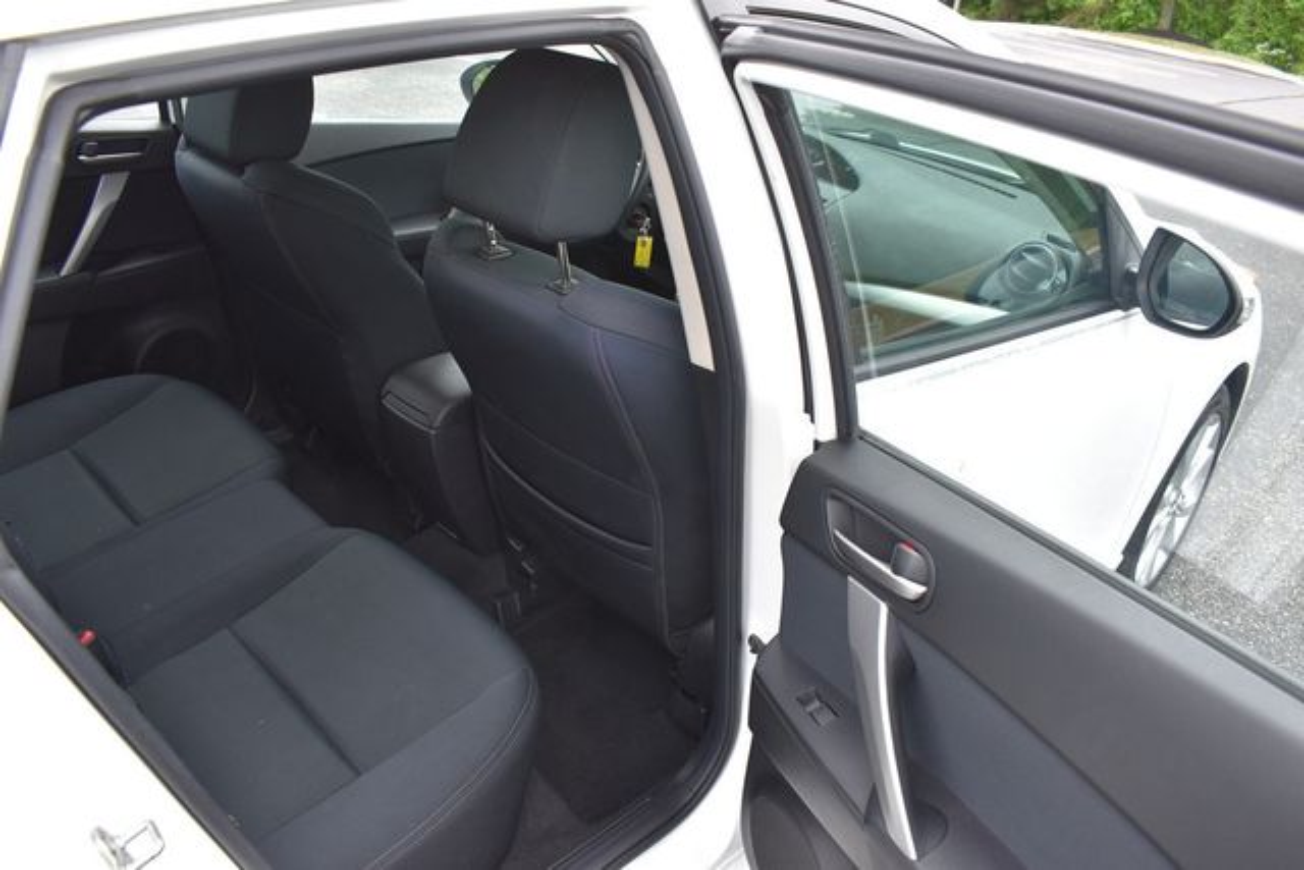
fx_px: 978
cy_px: 435
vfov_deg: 48.0
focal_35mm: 27
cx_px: 652
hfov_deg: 67.4
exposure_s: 1/250
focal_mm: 18
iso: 400
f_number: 5.6
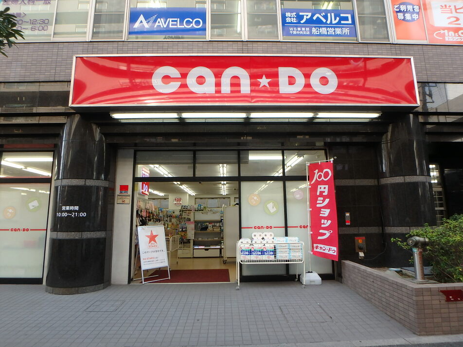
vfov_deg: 63.4
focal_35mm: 21
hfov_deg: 79.0
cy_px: 174
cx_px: 232
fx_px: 281
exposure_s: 1/125
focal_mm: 3.7
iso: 125
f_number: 3.5
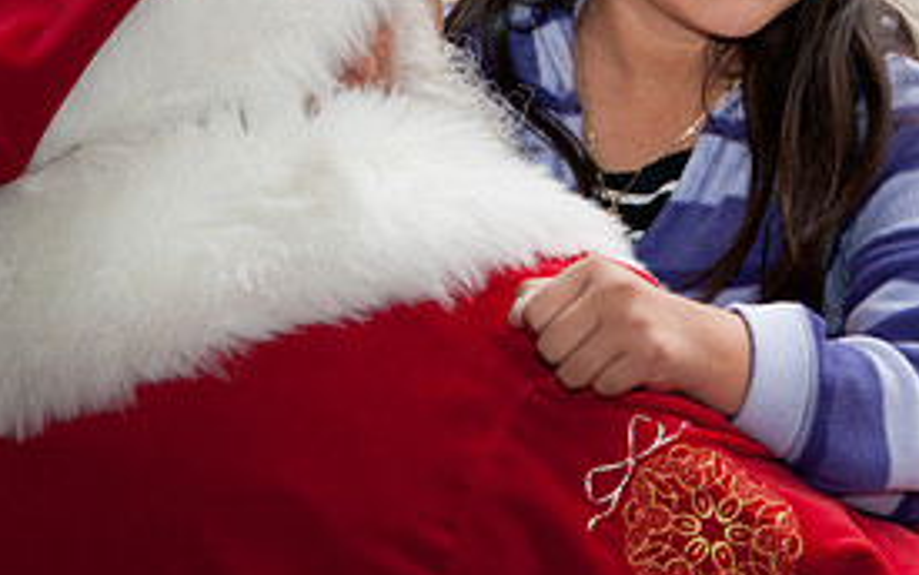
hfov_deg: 14.4
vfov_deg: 9.0
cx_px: 692
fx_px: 3634
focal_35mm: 145
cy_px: -22
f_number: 6.3
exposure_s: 1/160
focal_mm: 45
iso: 320
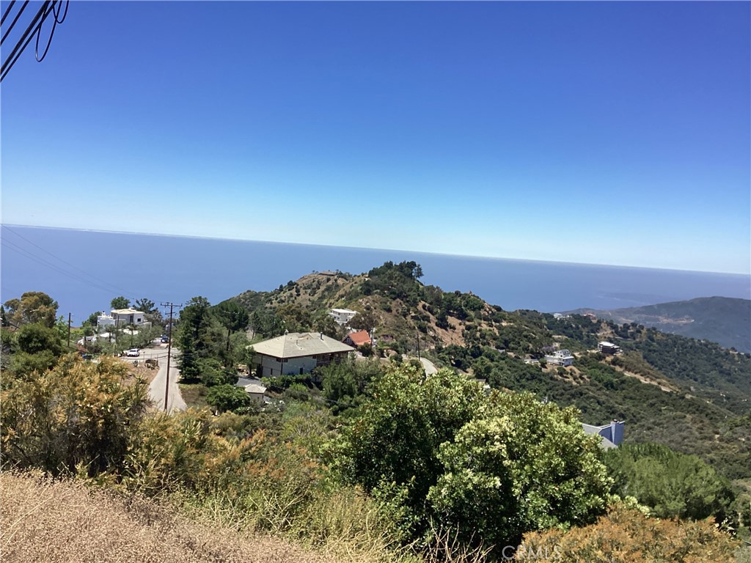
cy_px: 282
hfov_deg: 58.4
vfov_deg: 45.4
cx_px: 376
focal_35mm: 31
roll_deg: -4.4
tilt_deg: -4.4
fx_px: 673
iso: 25
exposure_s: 1/1988
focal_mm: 3.3
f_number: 2.4
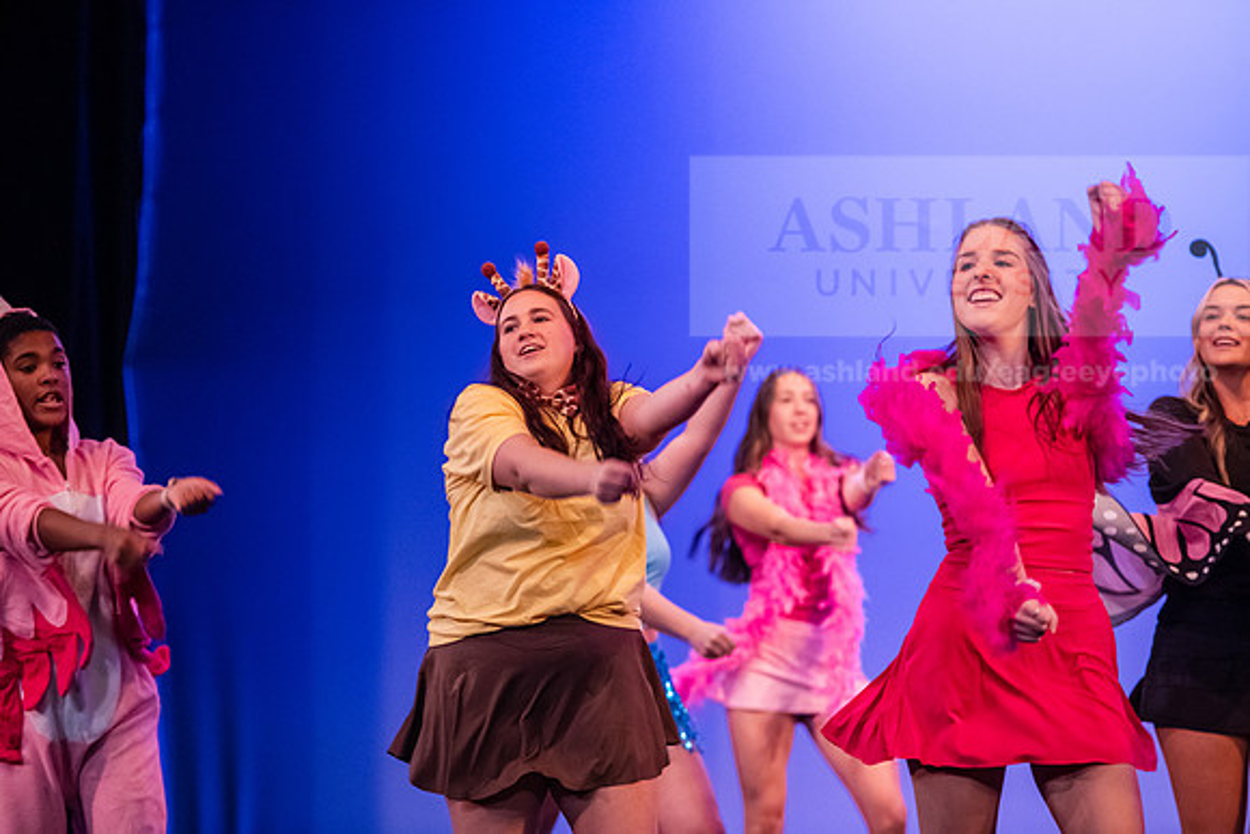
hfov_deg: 12.8
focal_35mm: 160
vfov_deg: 8.6
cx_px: 625
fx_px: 5557
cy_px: 417
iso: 4000
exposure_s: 1/320
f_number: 3.2
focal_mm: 160
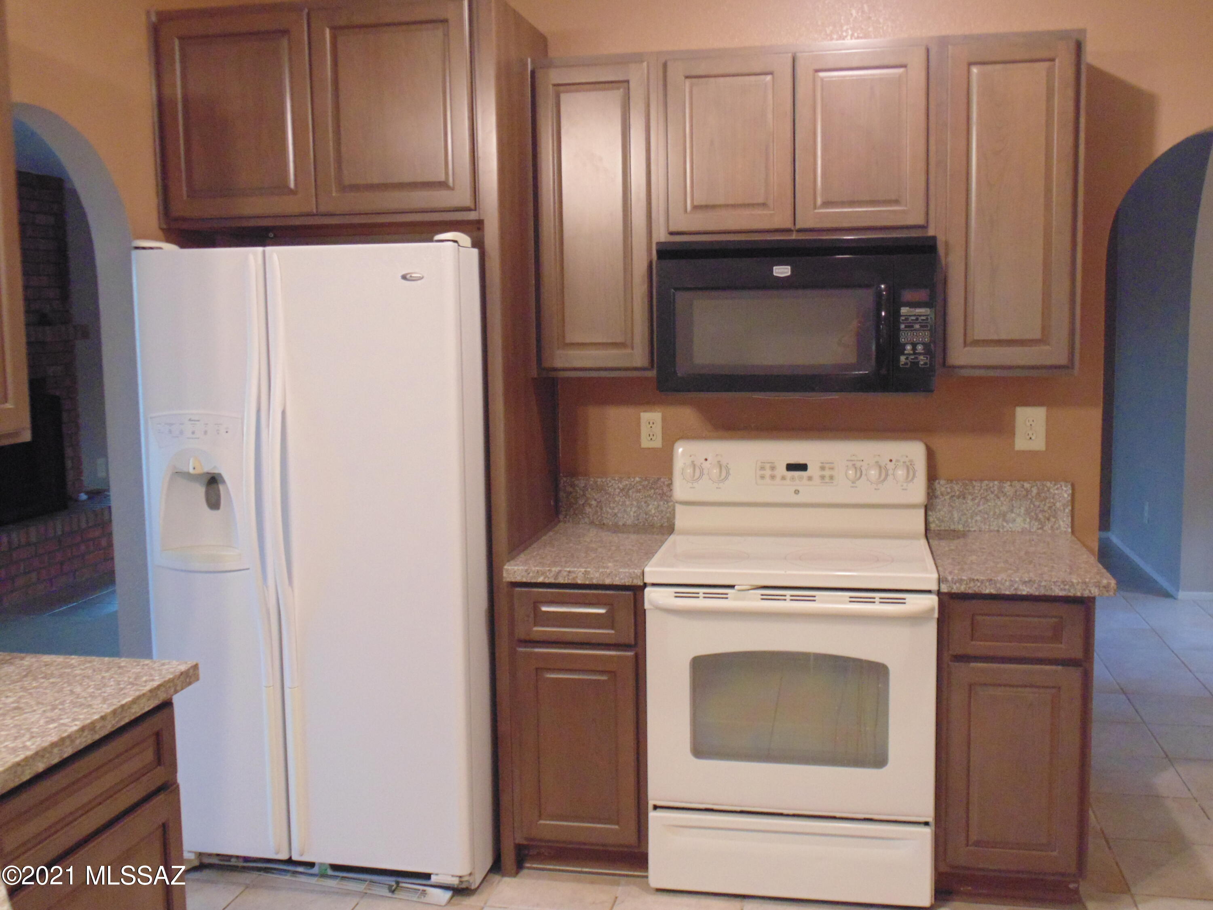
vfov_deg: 41.8
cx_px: 606
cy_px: 455
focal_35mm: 34
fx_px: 1191
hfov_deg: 54.0
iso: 400
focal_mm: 6.2
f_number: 3.4
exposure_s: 1/15
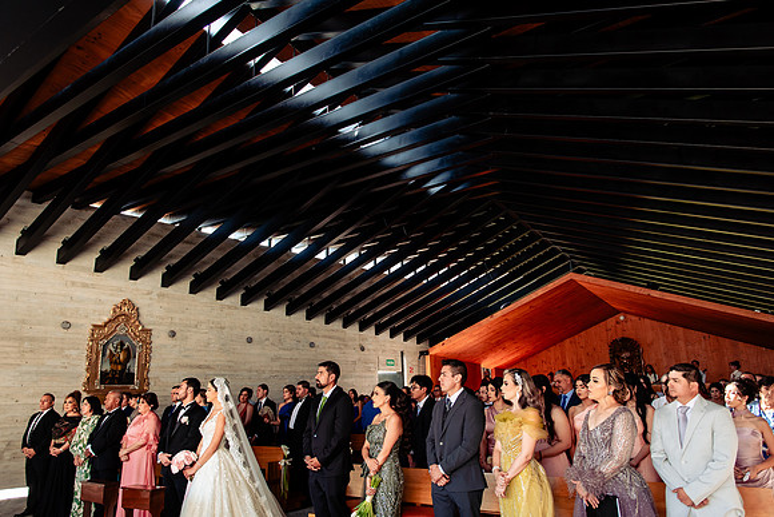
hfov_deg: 65.5
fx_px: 602
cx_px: 387
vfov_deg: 46.5
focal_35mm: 28
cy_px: 258
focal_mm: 27
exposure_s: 1/400
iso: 500
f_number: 3.2
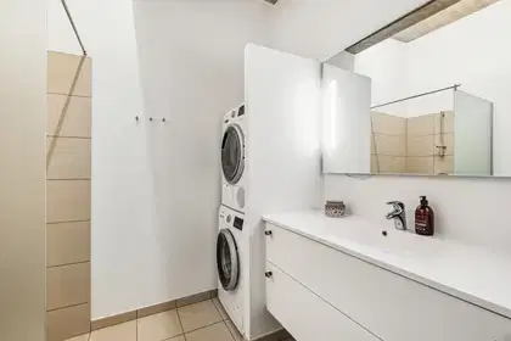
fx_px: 213
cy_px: 170
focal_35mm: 15
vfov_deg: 77.3
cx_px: 256
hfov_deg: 100.4
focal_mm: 10
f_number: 8
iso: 500
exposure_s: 1/5
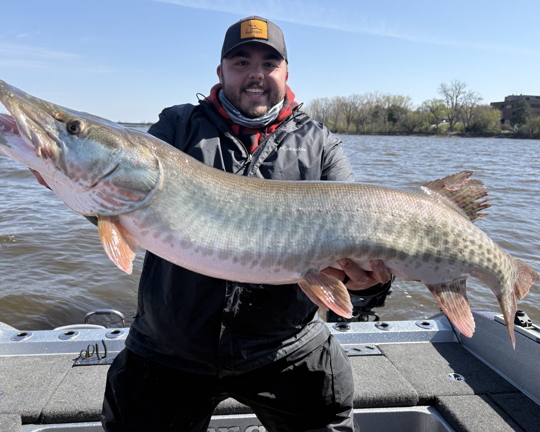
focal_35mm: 28
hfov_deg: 62.2
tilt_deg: -11.4
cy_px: 215
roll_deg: -1.8
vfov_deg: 51.5
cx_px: 254
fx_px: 447
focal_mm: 5.96
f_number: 1.6
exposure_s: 1/2208
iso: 50
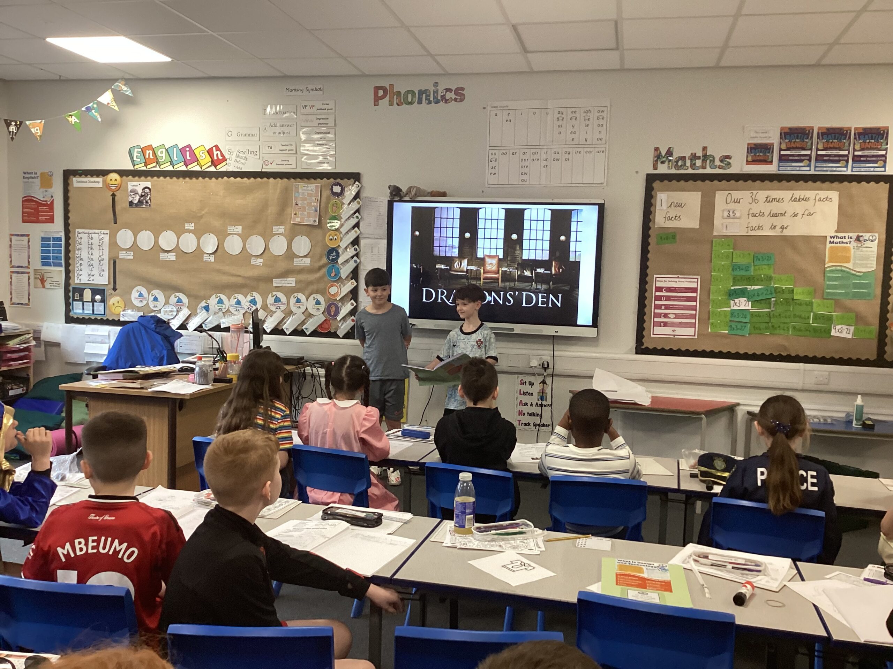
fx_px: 800
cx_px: 446
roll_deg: -1.7
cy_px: 334
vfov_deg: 45.4
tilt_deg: -4.4
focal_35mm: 31
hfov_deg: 58.4
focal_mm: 3.3
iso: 125
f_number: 2.4
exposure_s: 1/60
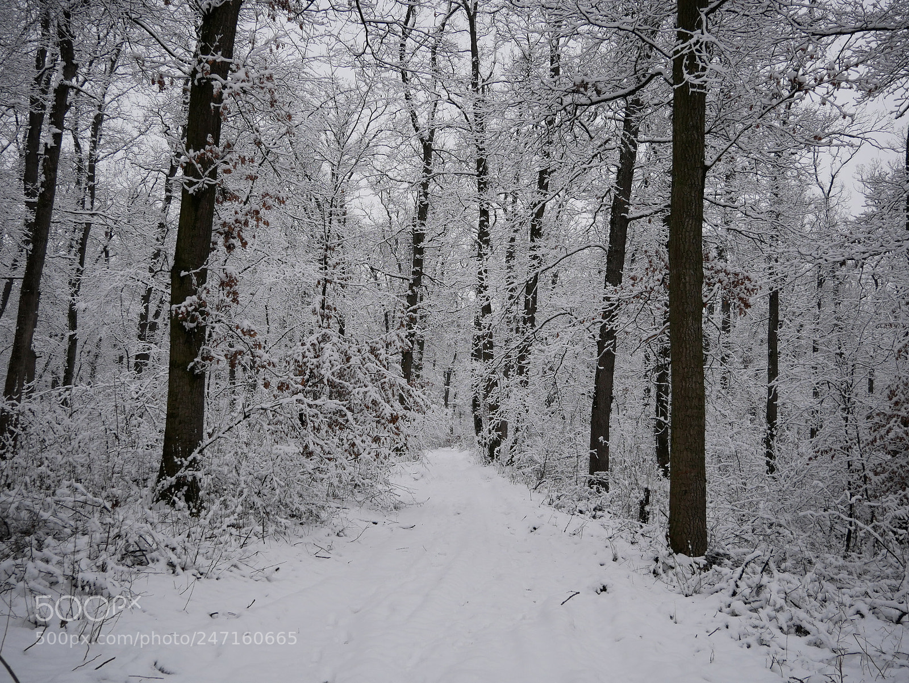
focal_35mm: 36
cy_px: 342
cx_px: 454
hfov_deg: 51.3
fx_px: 946
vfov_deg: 39.7
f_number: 3.9
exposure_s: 1/500
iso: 400
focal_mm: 18
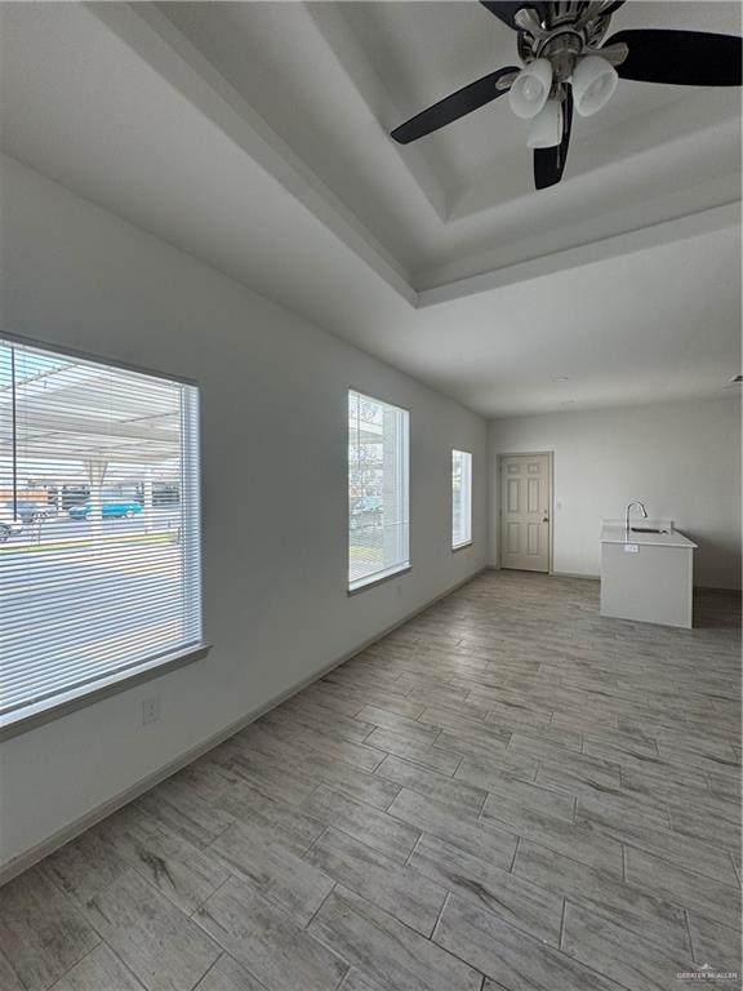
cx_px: 372
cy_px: 496
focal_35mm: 14
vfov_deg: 102.1
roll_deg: -0.3
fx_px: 401
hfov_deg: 85.7
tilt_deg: -1.2
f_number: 2.2
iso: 80
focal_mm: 2.22
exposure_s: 1/99
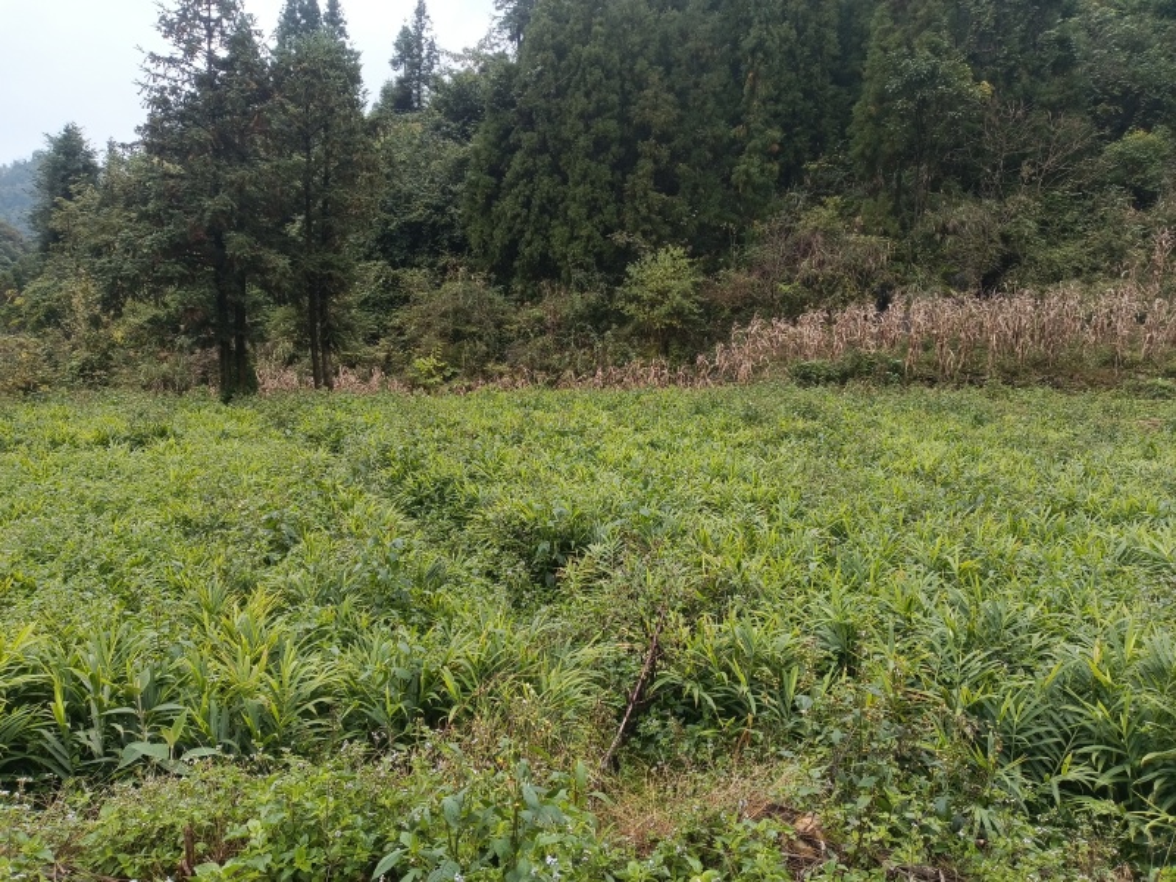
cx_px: 588
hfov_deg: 65.3
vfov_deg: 51.4
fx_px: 917
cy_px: 441
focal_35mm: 27
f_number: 1.8
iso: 100
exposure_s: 1/266
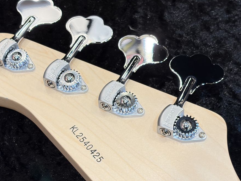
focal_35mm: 76
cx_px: 96
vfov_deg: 19.4
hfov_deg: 25.6
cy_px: 112
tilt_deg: -58.0
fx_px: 529
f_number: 1.6
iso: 80
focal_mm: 5.96
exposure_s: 1/60
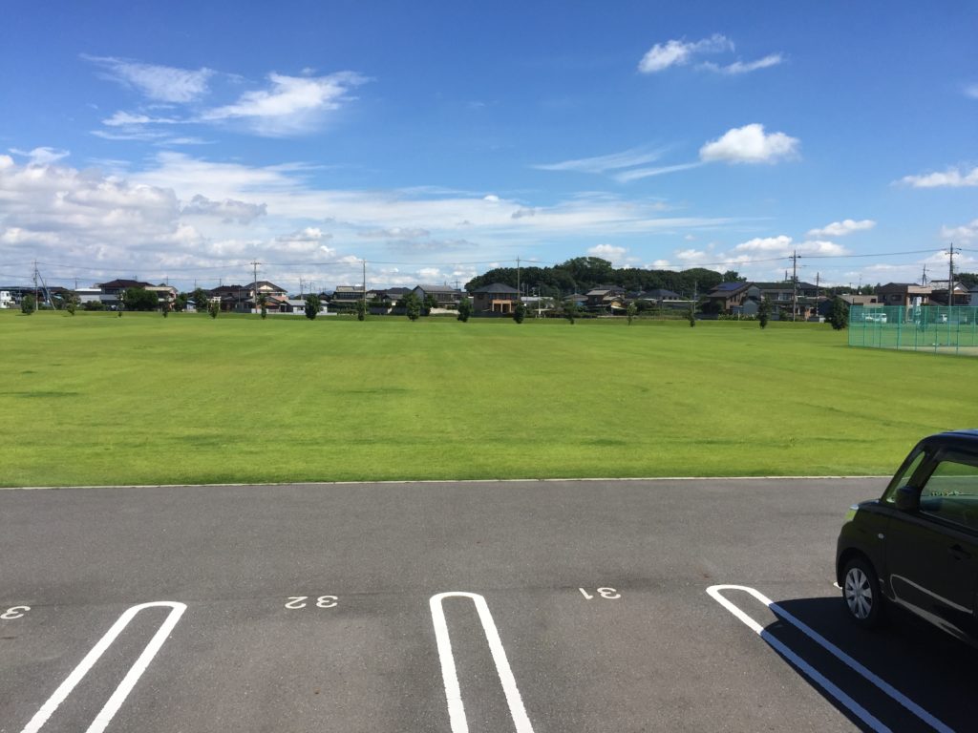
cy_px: 366
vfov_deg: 48.2
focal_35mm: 29
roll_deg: -1.5
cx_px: 489
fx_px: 819
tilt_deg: -4.4
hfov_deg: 61.7
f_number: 2.2
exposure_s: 1/2639
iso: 32
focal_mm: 4.15
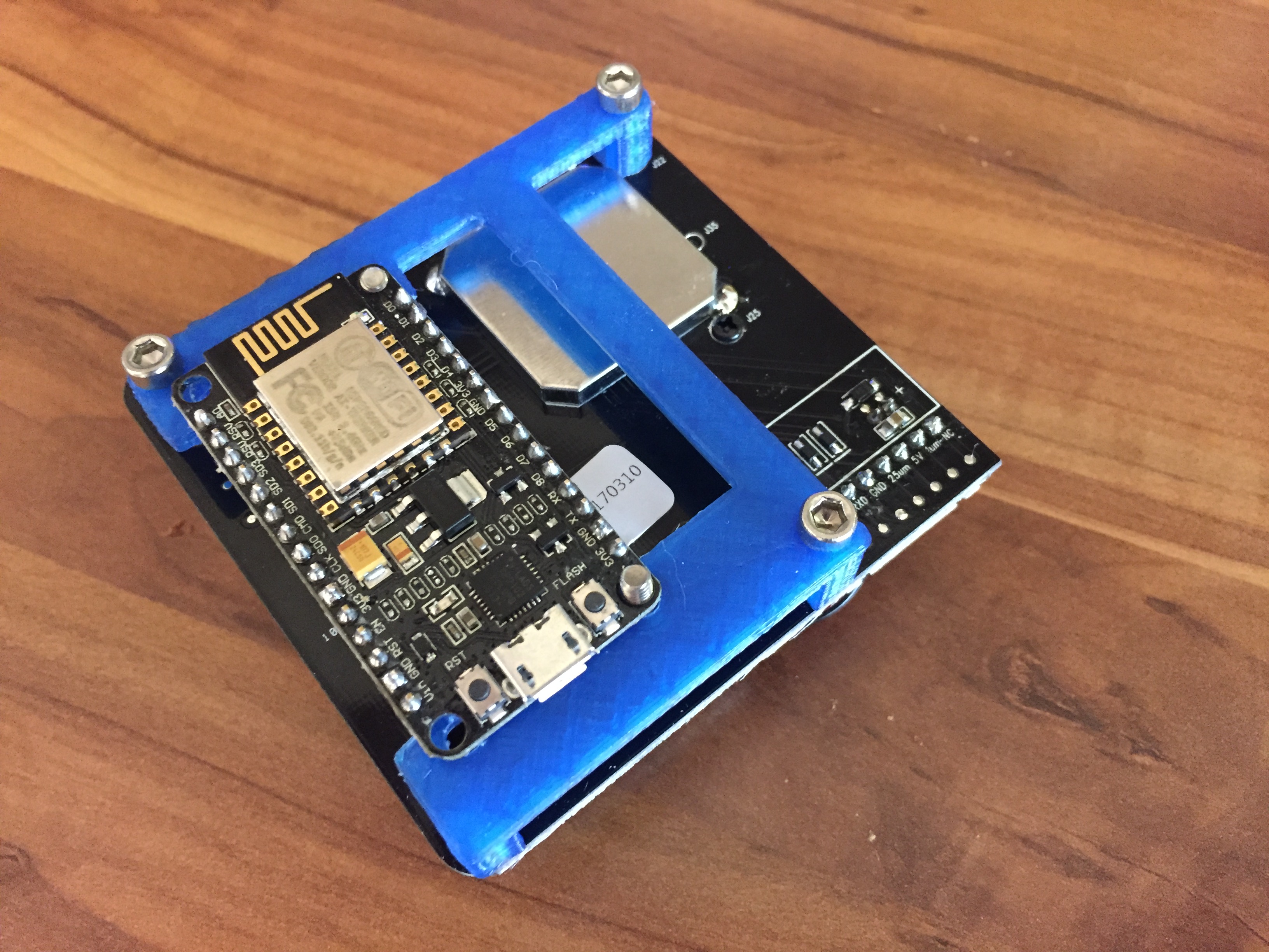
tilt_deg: -63.4
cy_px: 476
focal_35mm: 29
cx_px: 634
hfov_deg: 61.7
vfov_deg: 48.2
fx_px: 1063
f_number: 2.2
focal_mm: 4.15
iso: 320
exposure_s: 1/17
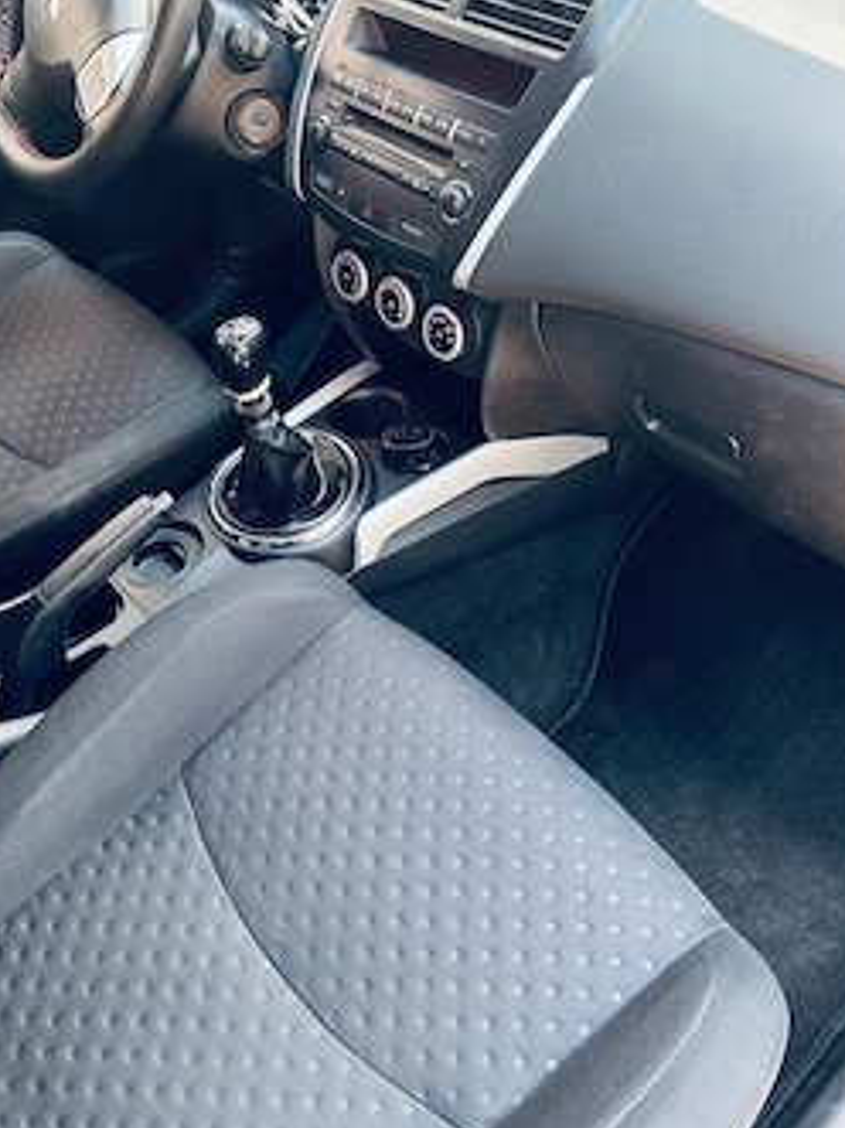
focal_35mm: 29
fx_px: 944
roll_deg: -0.2
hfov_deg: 48.1
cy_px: 515
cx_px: 368
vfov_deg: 61.6
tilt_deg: -40.9
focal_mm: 6.76
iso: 200
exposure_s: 1/91
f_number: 1.78
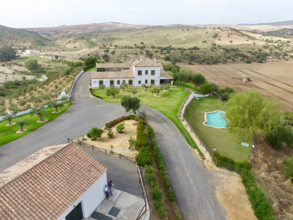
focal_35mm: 20
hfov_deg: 81.7
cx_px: 146
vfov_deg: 66.0
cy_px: 110
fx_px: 169
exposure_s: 1/529
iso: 100
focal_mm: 3.61
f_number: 2.8
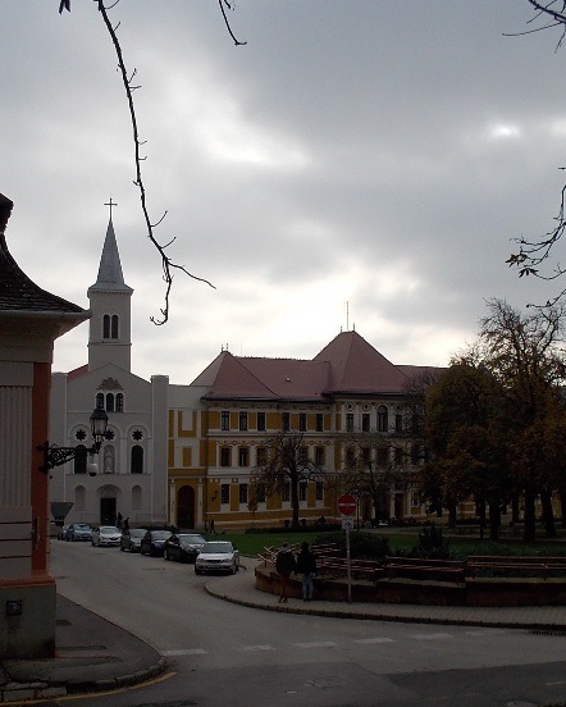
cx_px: 268
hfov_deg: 36.5
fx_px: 858
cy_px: 410
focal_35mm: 41
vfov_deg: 44.6
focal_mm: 4.1
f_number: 3.3
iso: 80
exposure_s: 1/800
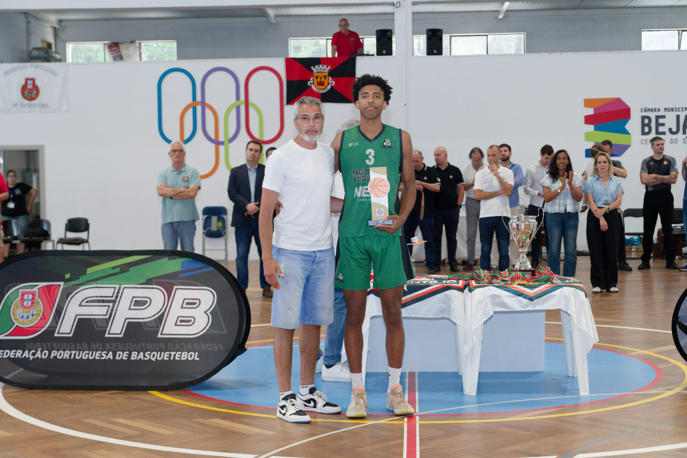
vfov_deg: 20.9
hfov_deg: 31.0
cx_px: 344
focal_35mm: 65
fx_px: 1240
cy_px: 229
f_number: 5
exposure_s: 1/250
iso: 1000
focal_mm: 65
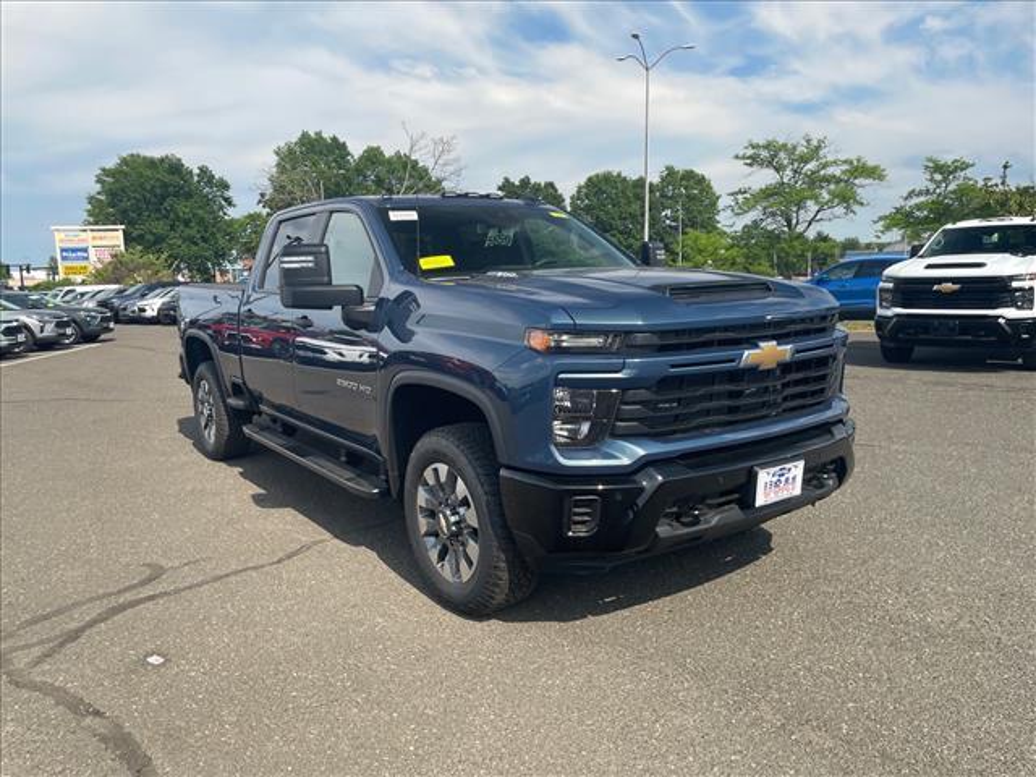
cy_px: 388
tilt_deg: -8.0
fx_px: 778
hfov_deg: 67.3
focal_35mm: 26
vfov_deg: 53.1
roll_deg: +3.1
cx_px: 518
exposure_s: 1/1159
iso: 32
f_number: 1.6
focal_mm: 4.2
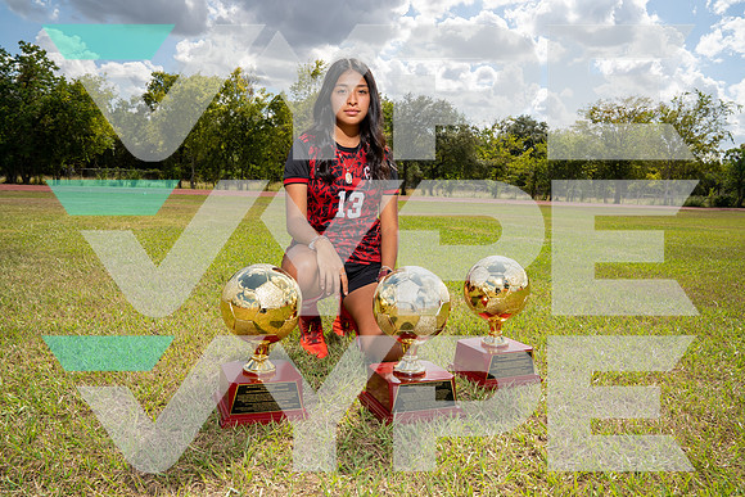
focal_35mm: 27
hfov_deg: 67.4
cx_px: 372
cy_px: 248
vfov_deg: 48.0
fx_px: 559
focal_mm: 27
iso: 100
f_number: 8
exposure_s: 1/250
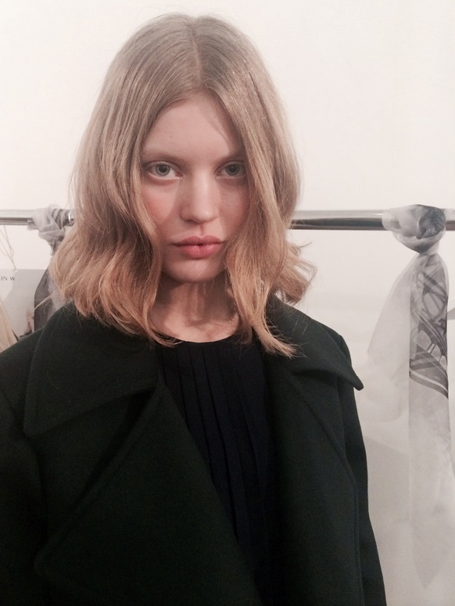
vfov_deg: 55.3
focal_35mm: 33
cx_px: 206
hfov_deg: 42.9
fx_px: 578
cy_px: 279
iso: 320
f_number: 2.2
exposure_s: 1/24
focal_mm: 4.12
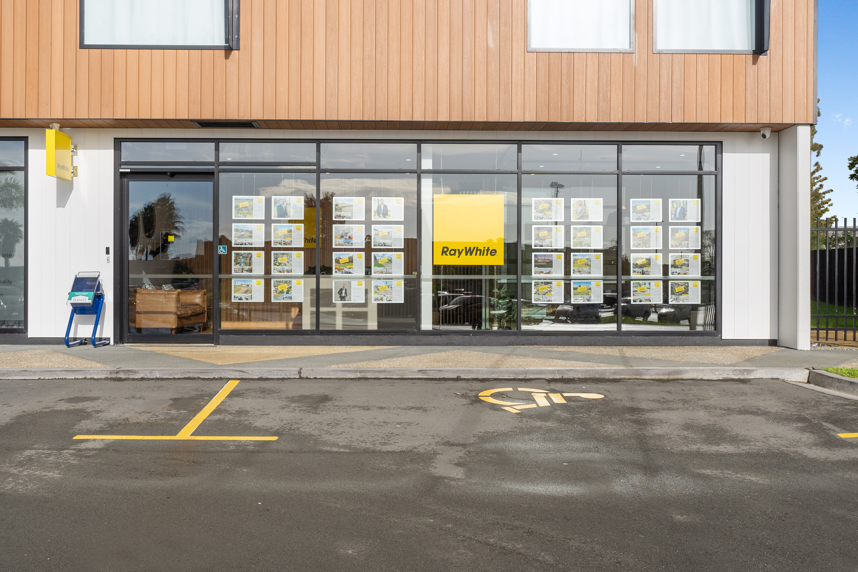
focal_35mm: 37
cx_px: 429
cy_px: 286
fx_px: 882
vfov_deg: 36.0
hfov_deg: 51.9
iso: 400
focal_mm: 25
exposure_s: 1/1600
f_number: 8
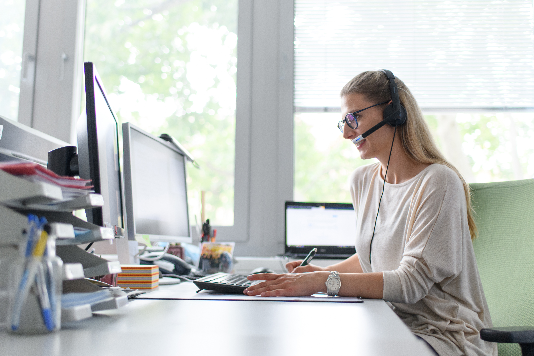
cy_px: 160
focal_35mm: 42
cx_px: 283
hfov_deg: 46.4
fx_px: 623
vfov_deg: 31.9
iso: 640
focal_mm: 35
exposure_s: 1/250
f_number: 1.8
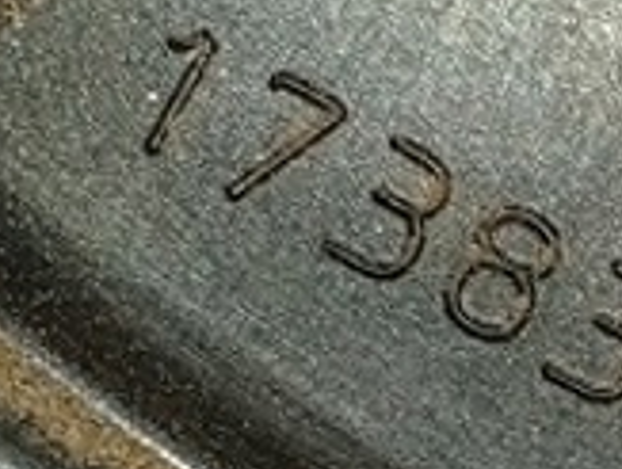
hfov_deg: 12.1
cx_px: 708
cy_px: 408
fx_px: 2881
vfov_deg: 9.3
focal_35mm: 160
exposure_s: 1/50
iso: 133
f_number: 1.8
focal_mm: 3.96
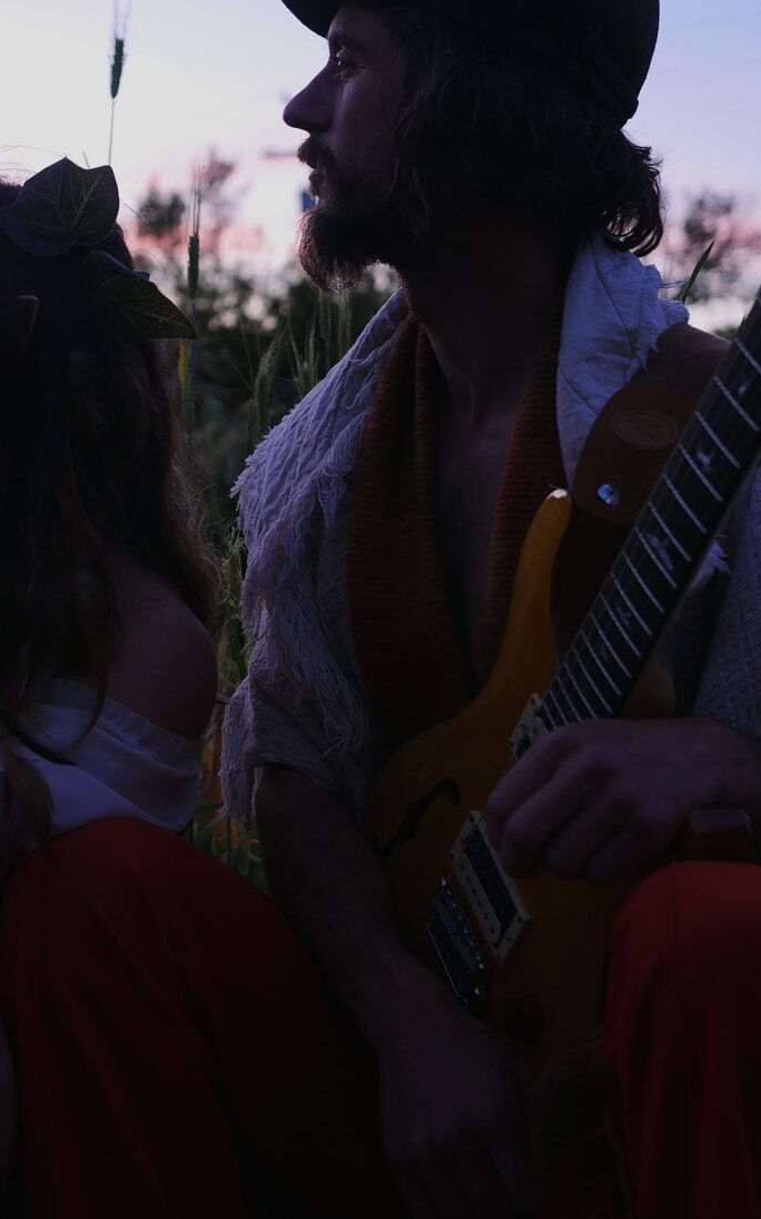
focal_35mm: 62
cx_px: 195
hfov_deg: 20.8
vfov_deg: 32.8
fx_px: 2058
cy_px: 431
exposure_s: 1/30
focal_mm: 20
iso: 200
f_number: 2
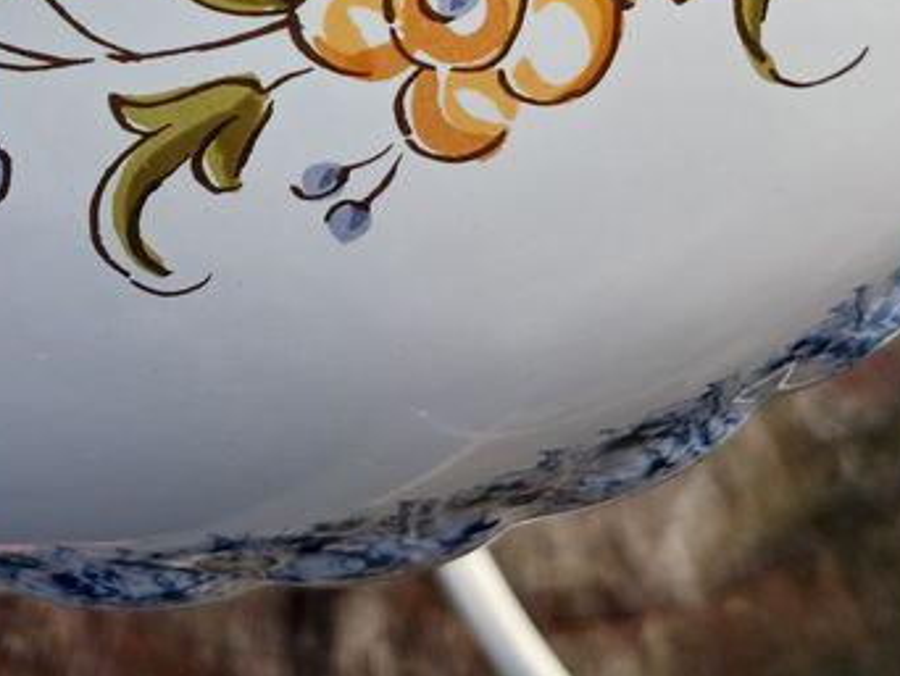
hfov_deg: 25.2
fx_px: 1977
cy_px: -21
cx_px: 189
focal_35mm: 76
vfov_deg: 18.8
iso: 20
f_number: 1.8
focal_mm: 3.98
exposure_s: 1/500
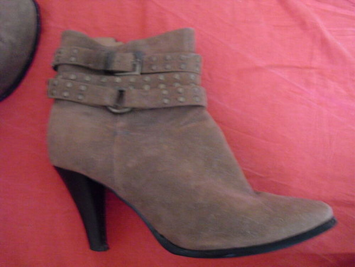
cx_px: 178
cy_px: 134
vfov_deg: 39.7
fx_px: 369
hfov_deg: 51.4
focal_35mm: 36
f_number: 3.1
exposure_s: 1/13
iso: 800
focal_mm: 6.3
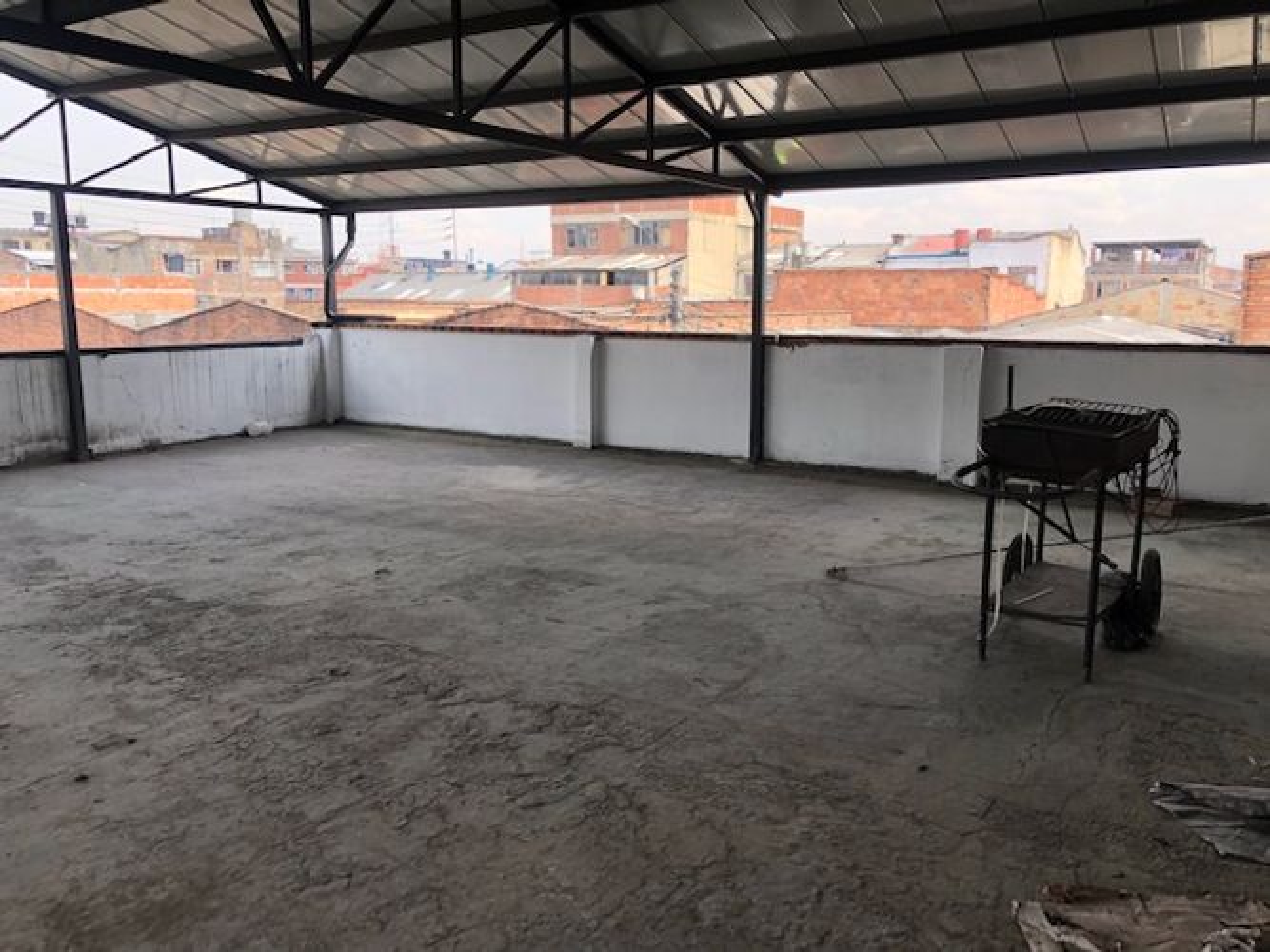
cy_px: 476
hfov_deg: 63.5
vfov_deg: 49.7
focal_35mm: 28
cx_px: 635
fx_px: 1027
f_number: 1.8
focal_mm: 3.99
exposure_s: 1/274
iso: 20
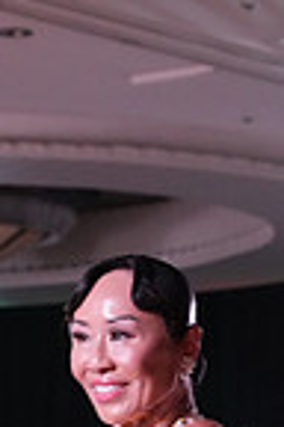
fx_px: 3491
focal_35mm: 295
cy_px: 590
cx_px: -90
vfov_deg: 6.9
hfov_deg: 4.6
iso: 5000
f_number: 5
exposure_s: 1/320
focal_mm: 73
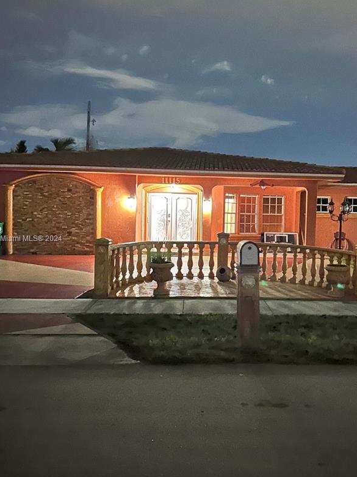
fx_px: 550
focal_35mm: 40
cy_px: 239
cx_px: 225
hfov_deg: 35.7
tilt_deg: -1.9
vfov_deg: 46.8
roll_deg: -1.0
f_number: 1.5
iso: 1000
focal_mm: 5.7
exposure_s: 1/9
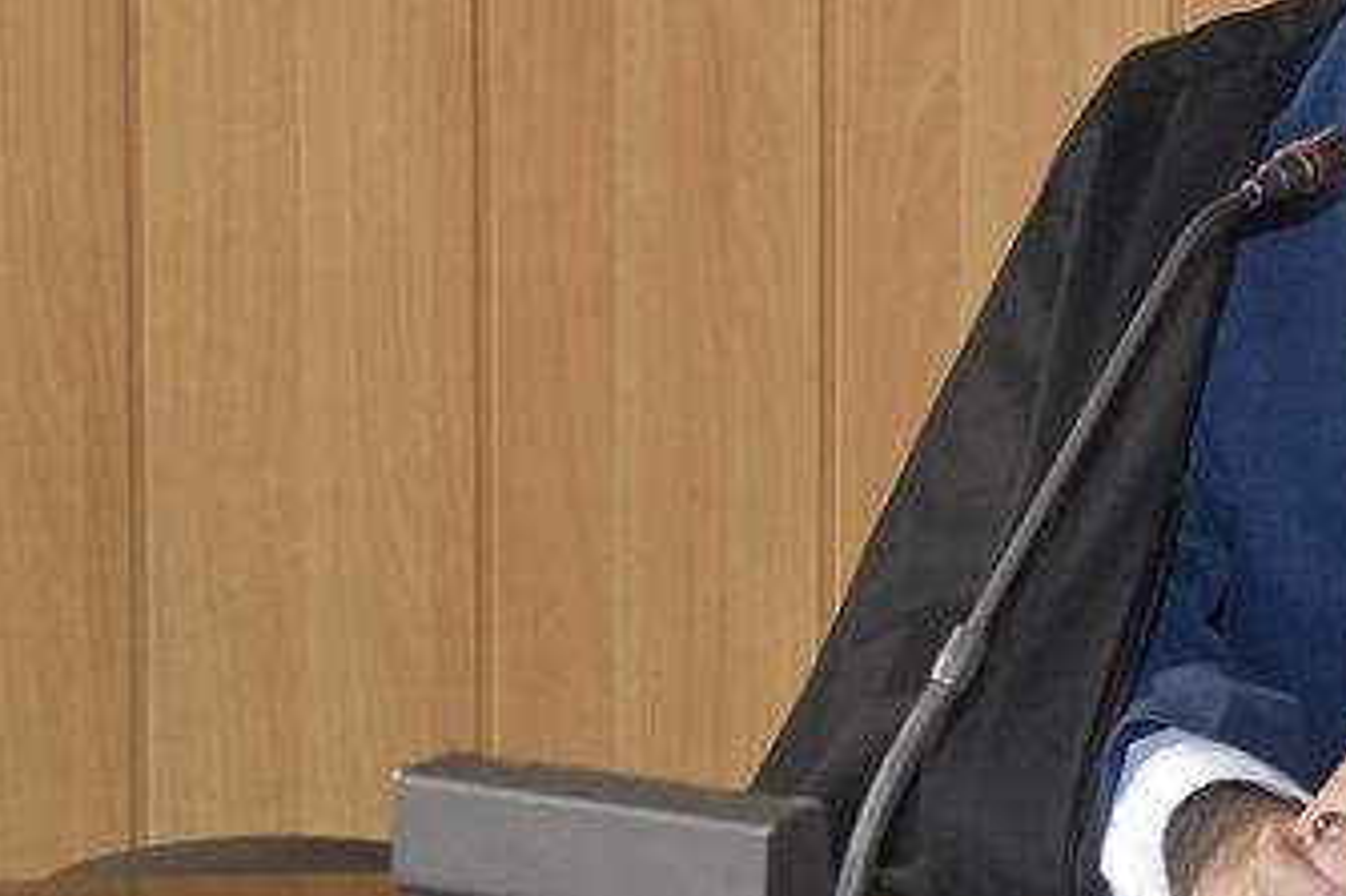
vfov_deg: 8.1
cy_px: 165
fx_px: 6278
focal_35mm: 168
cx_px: 1434
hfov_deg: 12.1
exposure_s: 1/60
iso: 3200
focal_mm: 50
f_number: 5
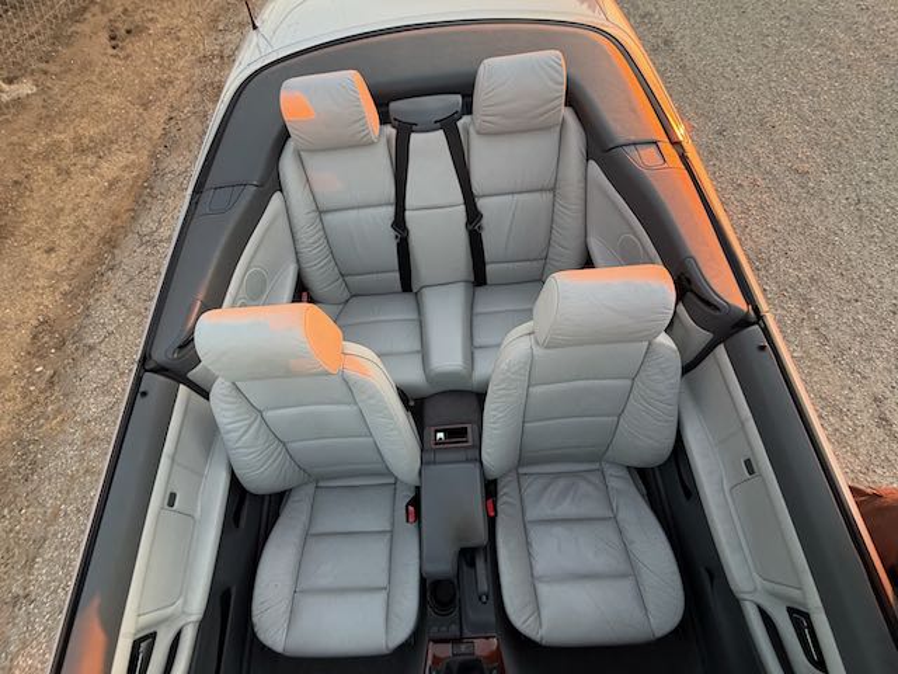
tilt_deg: -68.9
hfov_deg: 102.1
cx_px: 449
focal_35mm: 14
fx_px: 363
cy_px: 337
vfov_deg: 85.7
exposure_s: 1/121
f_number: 2.2
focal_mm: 2.22
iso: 160
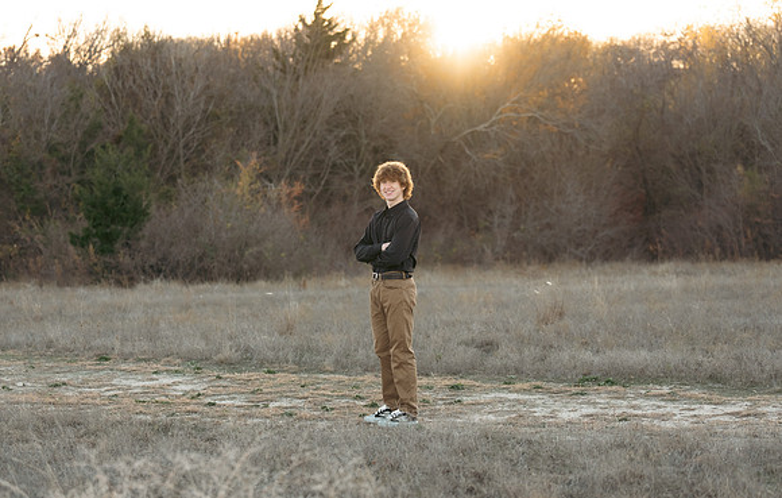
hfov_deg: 23.1
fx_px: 1912
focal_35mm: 89
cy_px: 292
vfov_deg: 14.8
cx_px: 344
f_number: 2.8
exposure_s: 1/320
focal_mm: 75
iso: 400
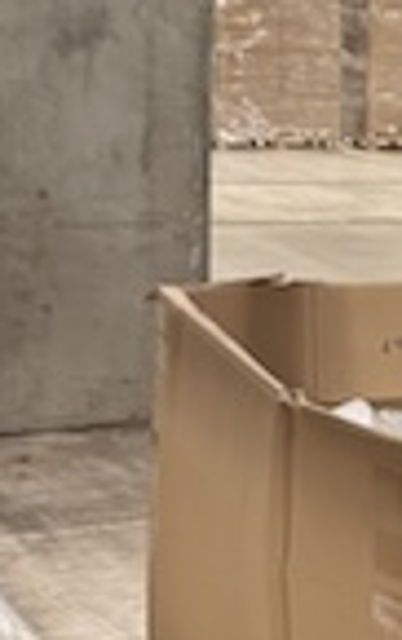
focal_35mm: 112
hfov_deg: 10.8
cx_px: 764
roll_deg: -3.3
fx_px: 1957
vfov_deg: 18.6
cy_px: 335
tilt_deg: -9.3
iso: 250
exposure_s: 1/50
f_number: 1.78
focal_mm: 6.76
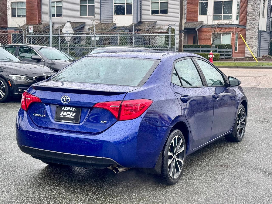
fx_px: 377
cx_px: 136
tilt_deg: -5.5
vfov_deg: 30.3
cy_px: 102
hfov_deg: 39.7
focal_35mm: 48
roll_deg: -0.2
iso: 50
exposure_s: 1/147
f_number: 1.78
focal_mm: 6.76
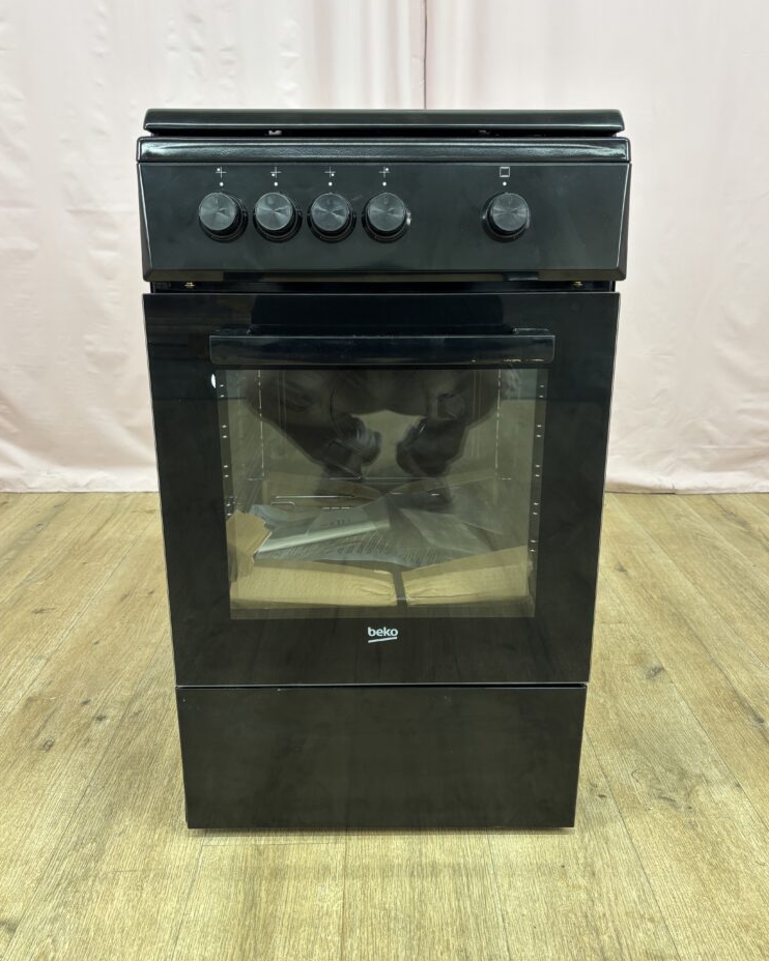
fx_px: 797
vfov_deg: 62.2
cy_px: 456
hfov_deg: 51.5
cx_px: 387
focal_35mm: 28
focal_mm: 5.96
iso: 100
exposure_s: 1/50
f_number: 1.6
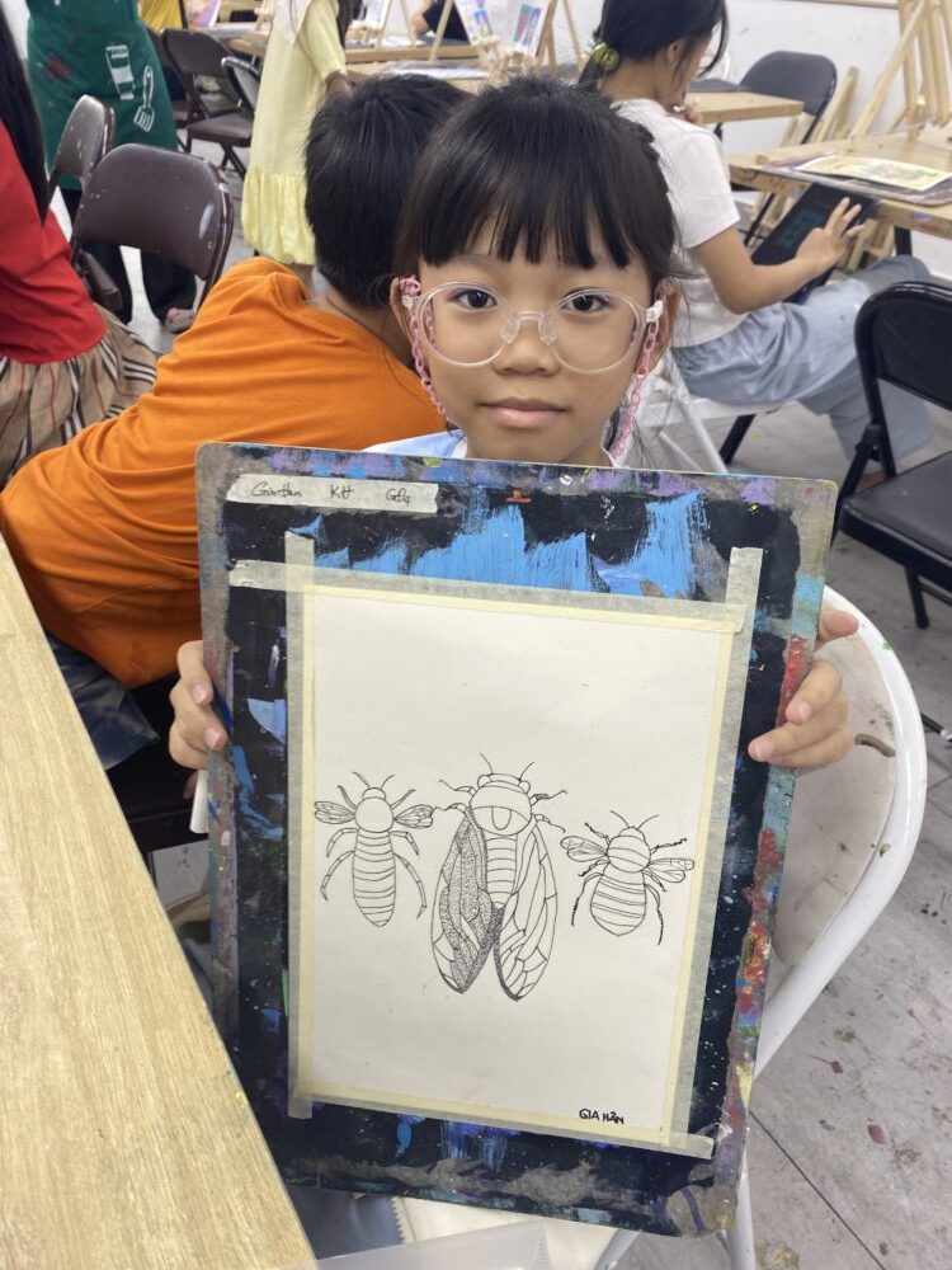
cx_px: 476
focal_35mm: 26
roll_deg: -0.5
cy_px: 635
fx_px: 953
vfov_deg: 67.3
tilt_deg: -35.4
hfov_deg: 53.1
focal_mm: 4.25
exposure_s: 1/100
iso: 50
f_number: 1.8
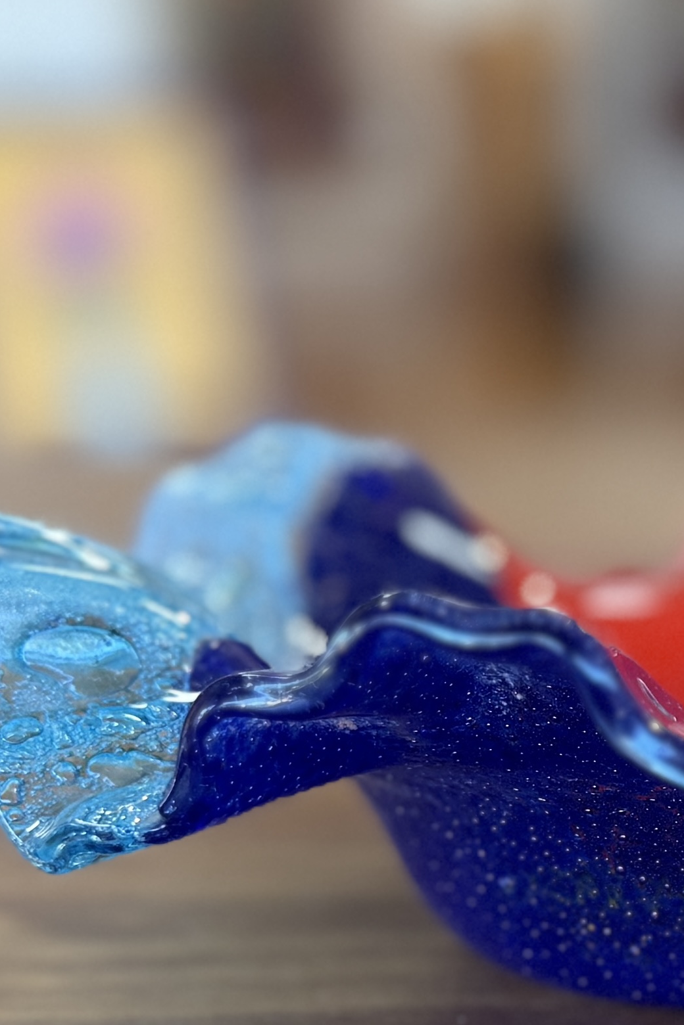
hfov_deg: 24.2
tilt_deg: -14.4
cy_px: 664
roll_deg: +0.8
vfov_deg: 37.2
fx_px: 1510
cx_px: 709
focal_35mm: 53
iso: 125
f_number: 1.78
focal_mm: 6.76
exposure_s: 1/120
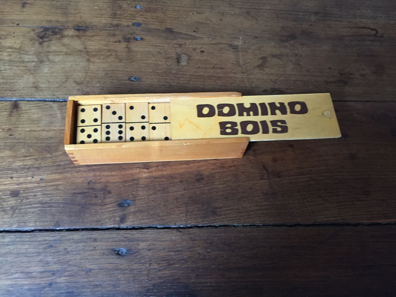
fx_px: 332
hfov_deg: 61.7
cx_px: 198
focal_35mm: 29
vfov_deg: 48.2
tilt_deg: -66.7
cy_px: 148
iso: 250
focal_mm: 4.15
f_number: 2.2
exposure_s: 1/17
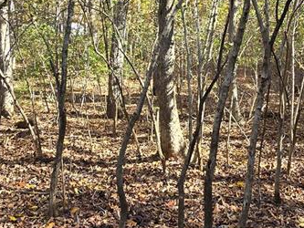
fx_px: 351
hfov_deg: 46.2
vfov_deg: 35.3
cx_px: 199
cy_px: 62
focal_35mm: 40
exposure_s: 1/260
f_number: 2.2
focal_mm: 2.2
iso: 50
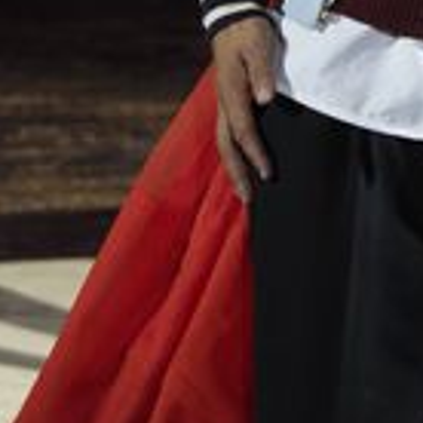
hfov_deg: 1.3
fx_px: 19079
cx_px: 463
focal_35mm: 1380
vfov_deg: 1.3
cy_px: -325
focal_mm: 210
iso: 400
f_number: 5.6
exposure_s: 1/125
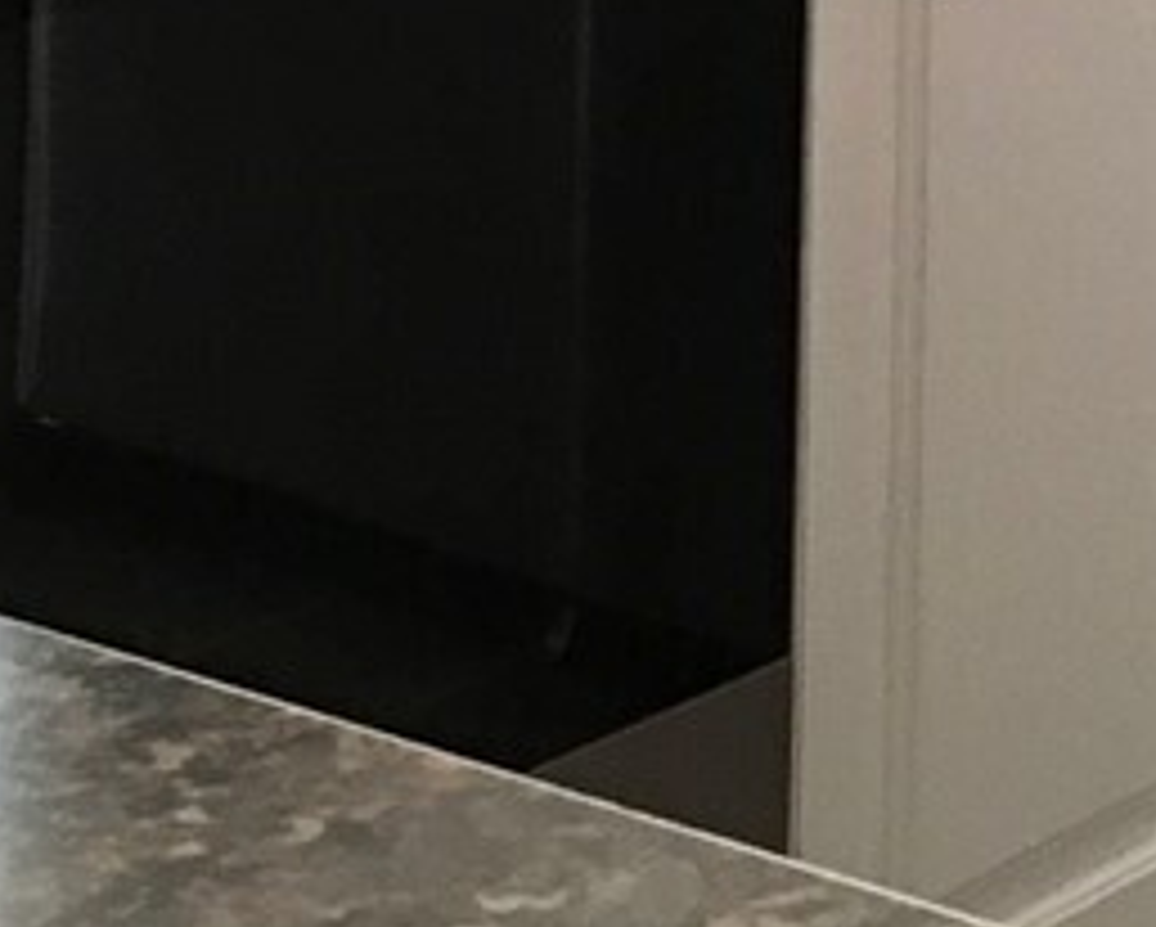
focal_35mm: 176
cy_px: -1390
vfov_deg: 8.0
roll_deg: -0.2
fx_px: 6026
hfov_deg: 10.9
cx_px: 877
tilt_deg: -0.8
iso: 80
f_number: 2.2
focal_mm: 4.15
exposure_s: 1/30
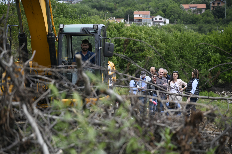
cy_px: 77
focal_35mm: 120
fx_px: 773
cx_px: 116
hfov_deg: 17.1
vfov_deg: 11.4
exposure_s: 1/1000
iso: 200
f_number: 4
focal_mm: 120
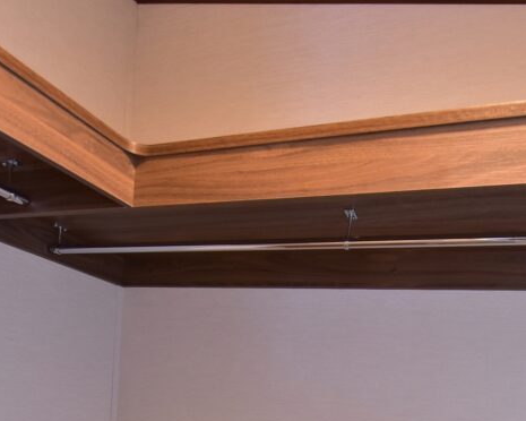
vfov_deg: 37.4
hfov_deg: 56.8
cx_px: 309
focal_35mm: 31
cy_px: 489
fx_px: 483
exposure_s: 1/30
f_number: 5.6
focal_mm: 10
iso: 400
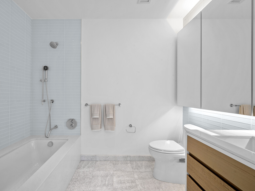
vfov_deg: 78.1
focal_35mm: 16
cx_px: 113
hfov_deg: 94.1
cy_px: 96
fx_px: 118
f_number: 14
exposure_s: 1/1.67
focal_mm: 14
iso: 250
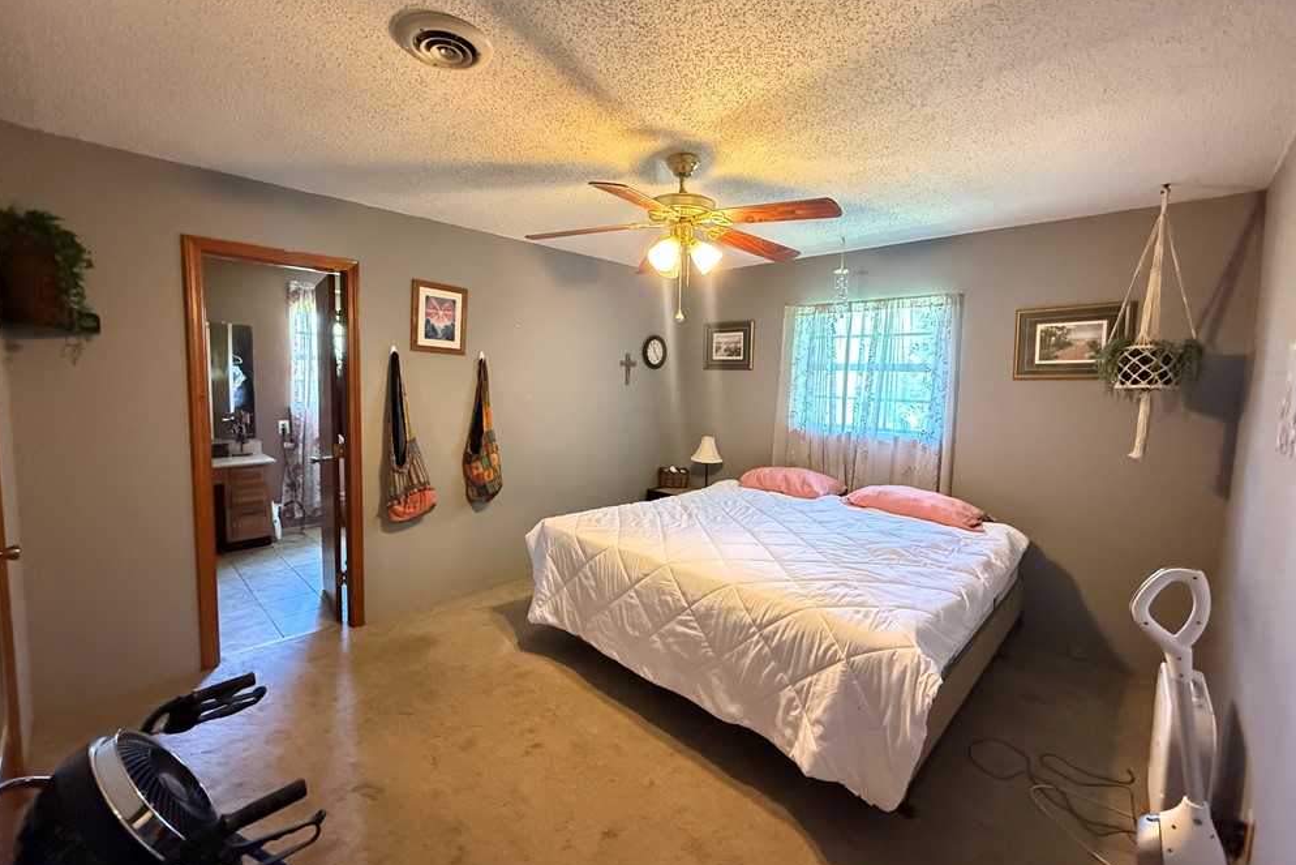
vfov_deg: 77.3
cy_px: 423
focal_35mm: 15
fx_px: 540
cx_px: 639
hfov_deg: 100.4
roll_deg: -2.4
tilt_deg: -4.6
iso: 1250
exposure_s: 1/40
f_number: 2.2
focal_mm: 2.22
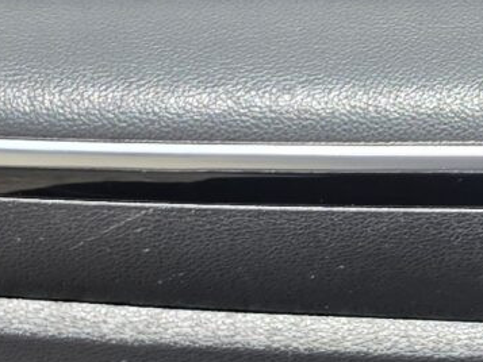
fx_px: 2303
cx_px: 893
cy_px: -120
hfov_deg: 11.1
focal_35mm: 165
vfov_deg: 8.9
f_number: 1.4
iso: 64
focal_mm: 6.5
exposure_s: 1/2163
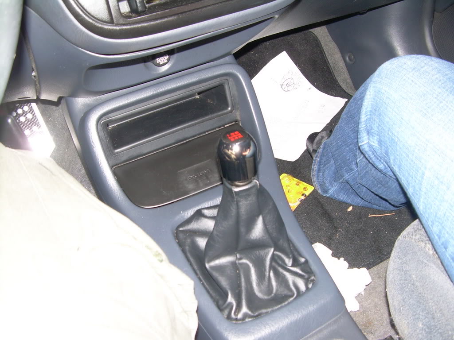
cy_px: 170
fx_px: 498
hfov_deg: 49.0
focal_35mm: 38
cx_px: 227
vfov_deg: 37.7
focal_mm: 6.3
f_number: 2.8
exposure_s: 1/60
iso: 84
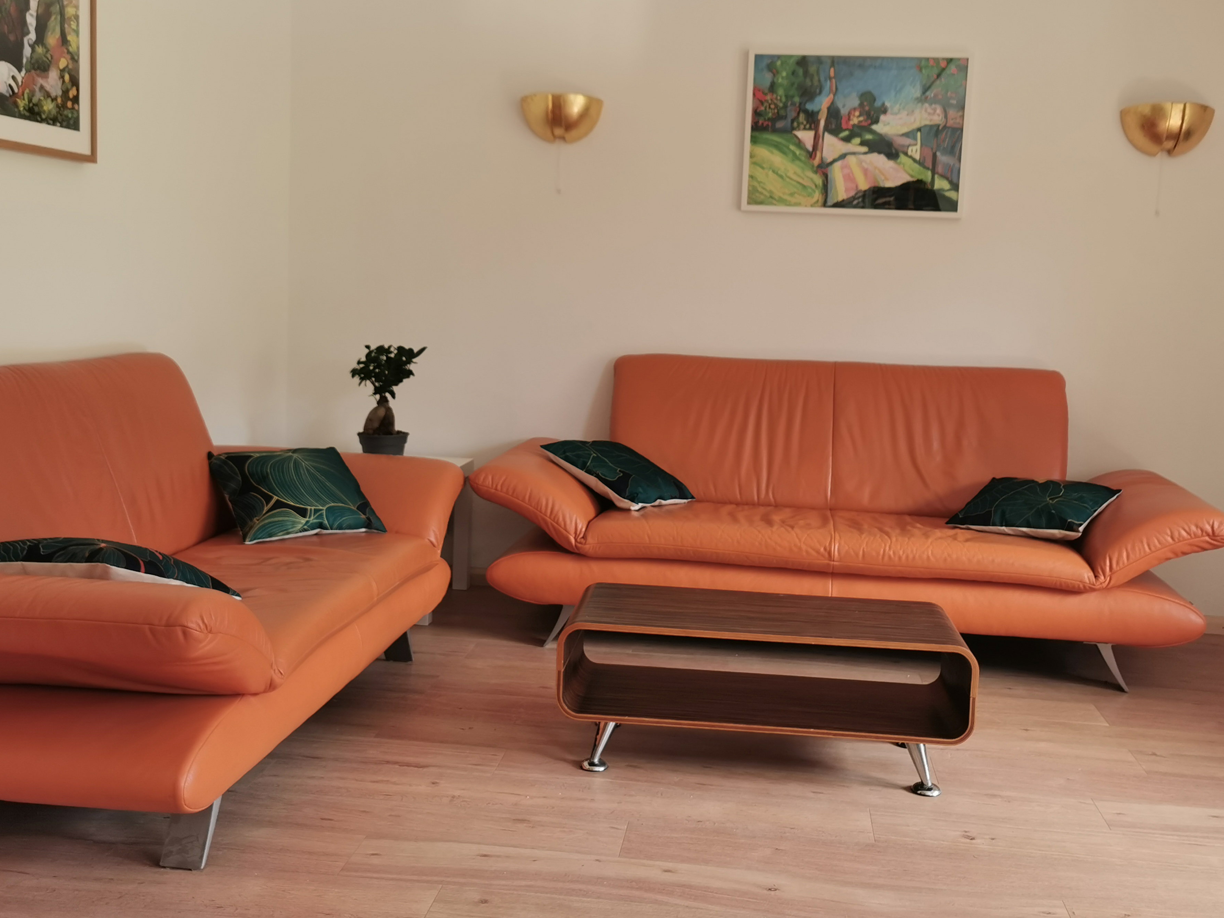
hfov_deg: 50.1
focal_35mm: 37
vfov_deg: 38.7
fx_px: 1308
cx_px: 603
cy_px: 448
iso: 50
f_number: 1.6
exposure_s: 1/151
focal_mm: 5.56
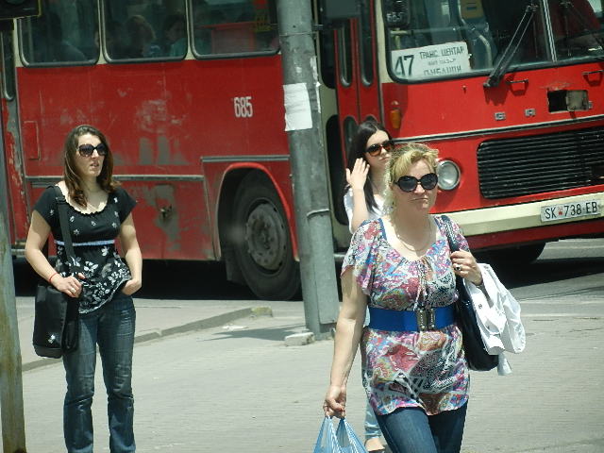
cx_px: 302
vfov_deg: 5.1
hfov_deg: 6.8
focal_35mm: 292
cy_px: 226
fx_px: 5095
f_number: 5.3
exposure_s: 1/250
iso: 160
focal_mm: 52.6
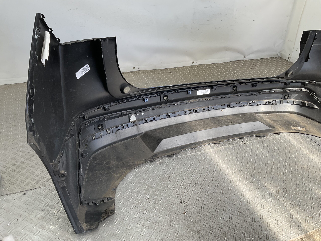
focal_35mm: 29
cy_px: 120
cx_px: 160
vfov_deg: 48.2
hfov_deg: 61.7
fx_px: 269
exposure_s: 1/205
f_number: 1.8
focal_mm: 3
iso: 16
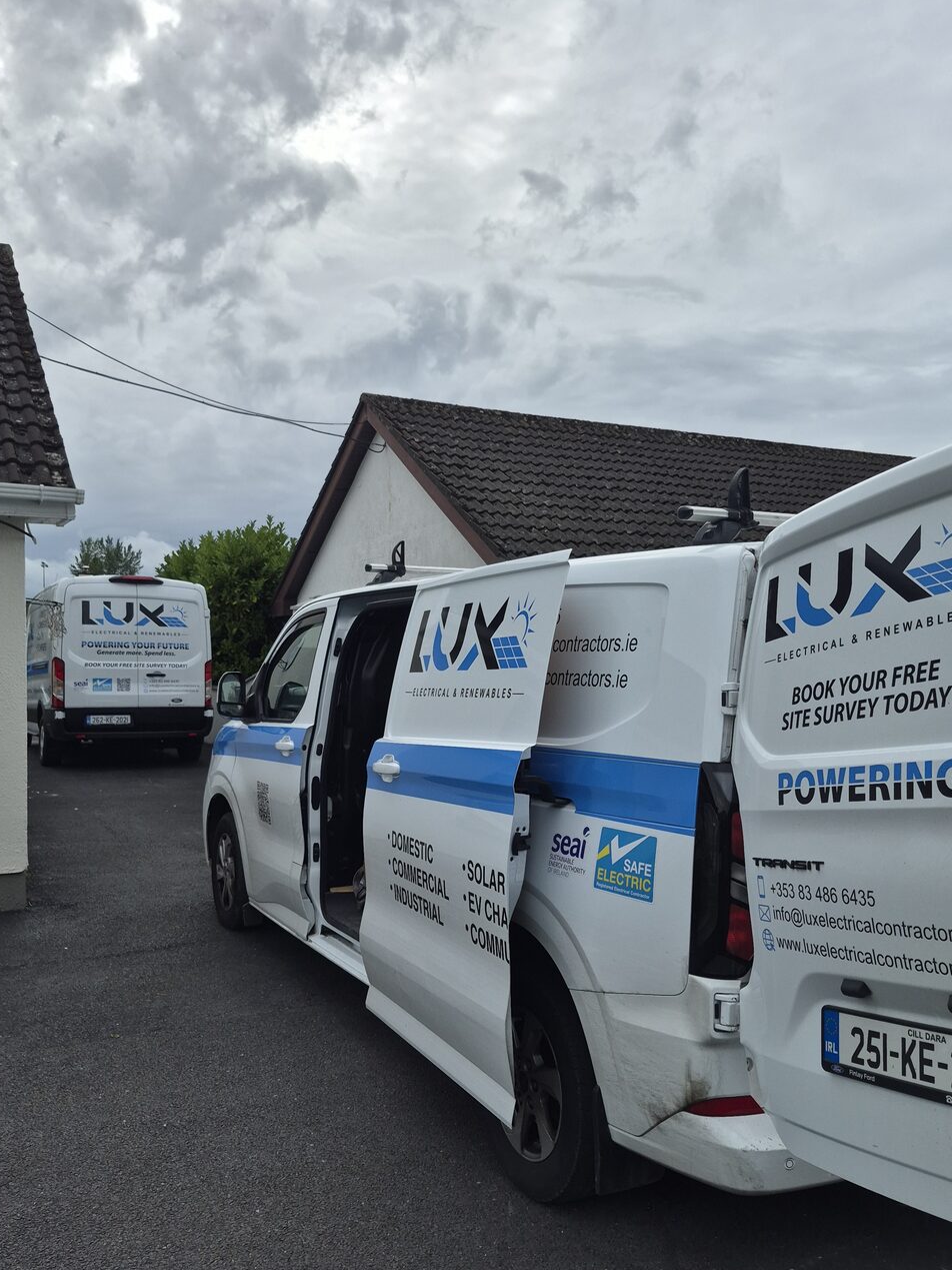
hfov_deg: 48.2
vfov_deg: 61.6
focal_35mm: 29
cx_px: 528
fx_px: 1063
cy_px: 670
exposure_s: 1/7200
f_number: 1.8
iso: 80
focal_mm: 5.4
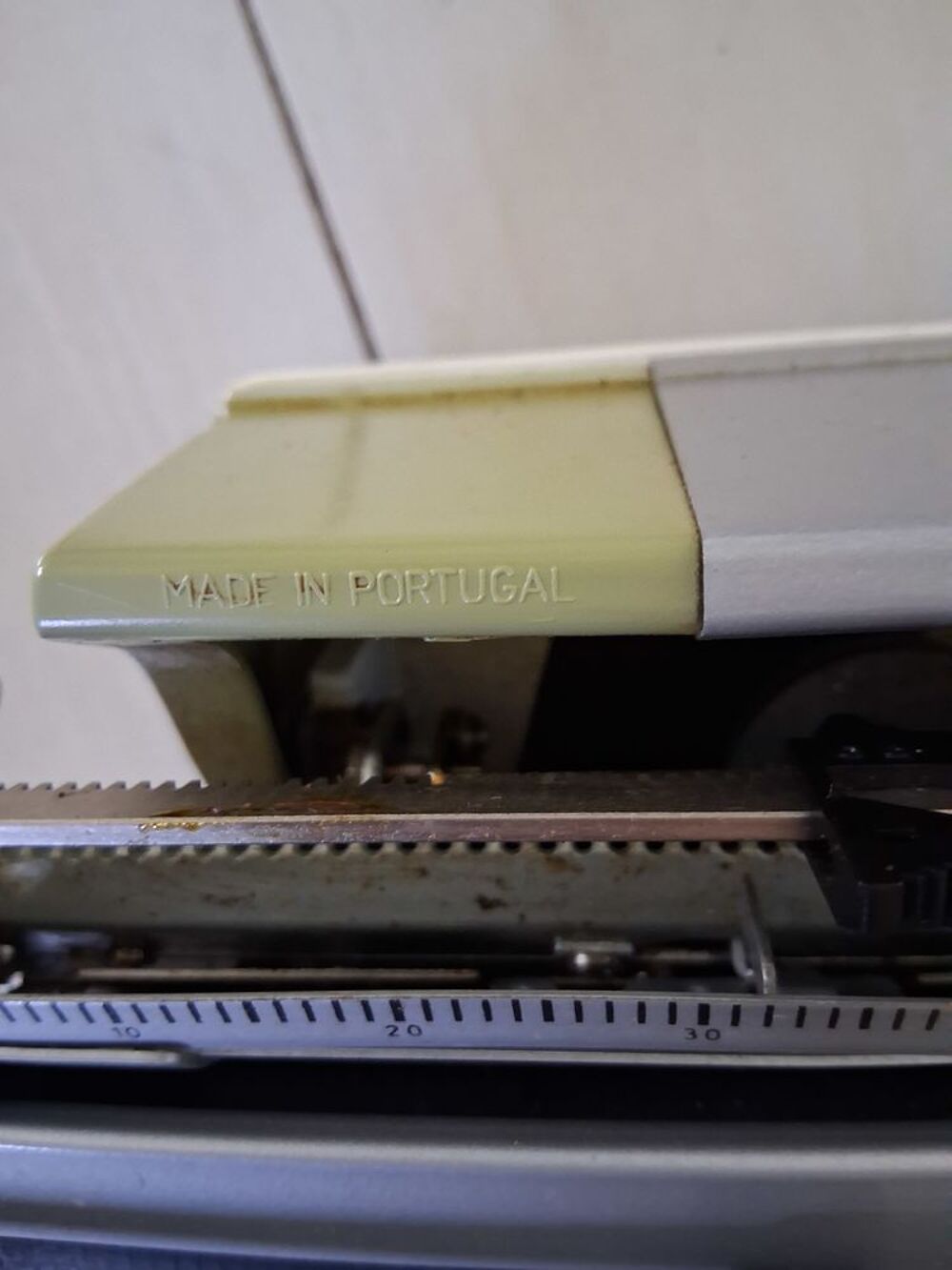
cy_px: 635
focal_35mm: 26
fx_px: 953
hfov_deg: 53.1
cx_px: 476
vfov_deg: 67.3
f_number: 1.8
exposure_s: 1/25
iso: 800
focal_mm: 3.98
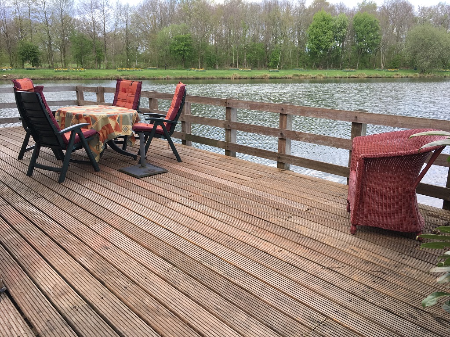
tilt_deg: -14.4
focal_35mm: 29
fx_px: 377
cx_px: 225
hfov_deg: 61.7
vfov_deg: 48.2
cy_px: 168
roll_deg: -0.8
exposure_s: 1/377
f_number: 2.2
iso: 25
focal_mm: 4.15
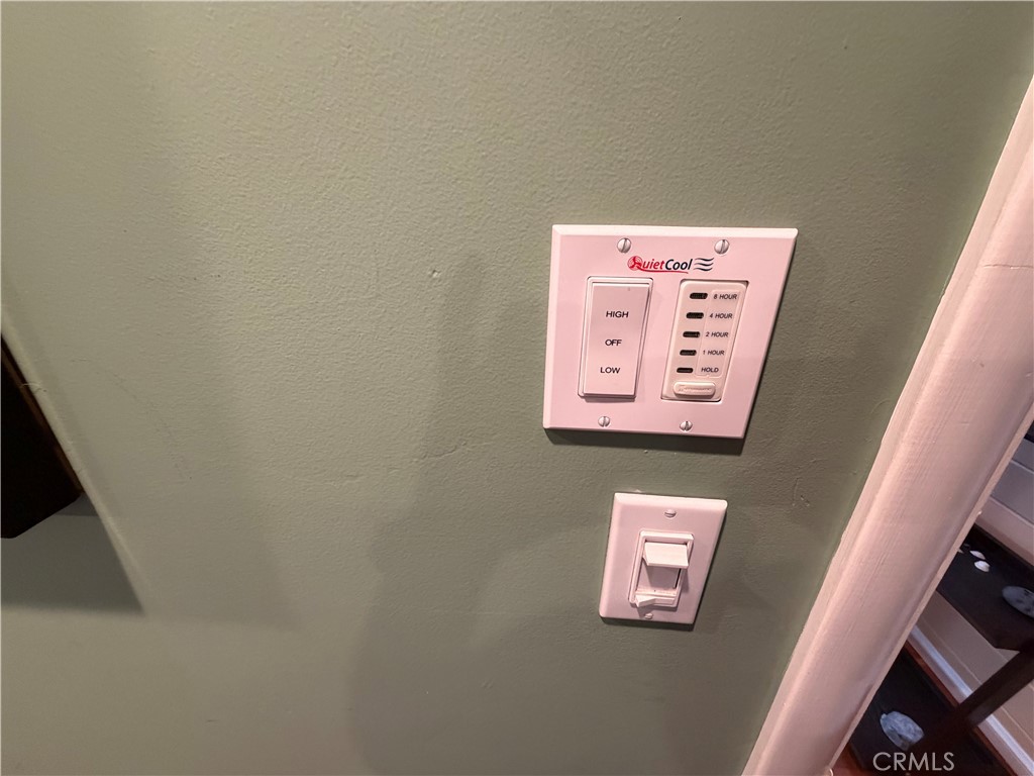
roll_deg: +1.4
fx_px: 418
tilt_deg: -23.9
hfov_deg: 102.1
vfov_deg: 85.7
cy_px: 388
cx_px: 517
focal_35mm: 14
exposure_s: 1/60
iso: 400
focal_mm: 2.22
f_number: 2.2
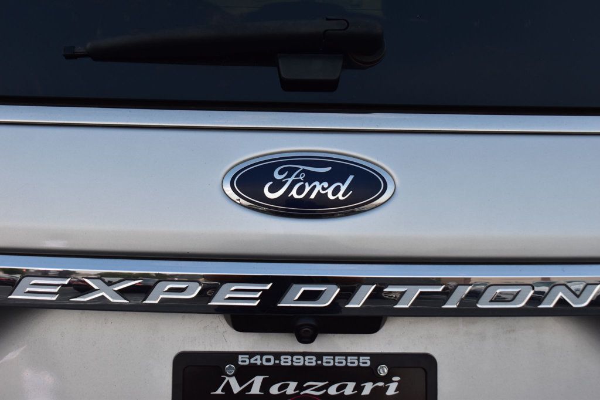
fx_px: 950
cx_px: 300
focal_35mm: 57
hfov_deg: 35.1
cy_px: 200
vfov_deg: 23.8
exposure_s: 1/60
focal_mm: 38
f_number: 8
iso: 400
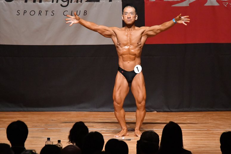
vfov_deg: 4.8
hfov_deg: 7.2
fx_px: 1828
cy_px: 77
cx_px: 116
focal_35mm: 285
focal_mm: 190
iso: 10000
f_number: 5.6
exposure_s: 1/400
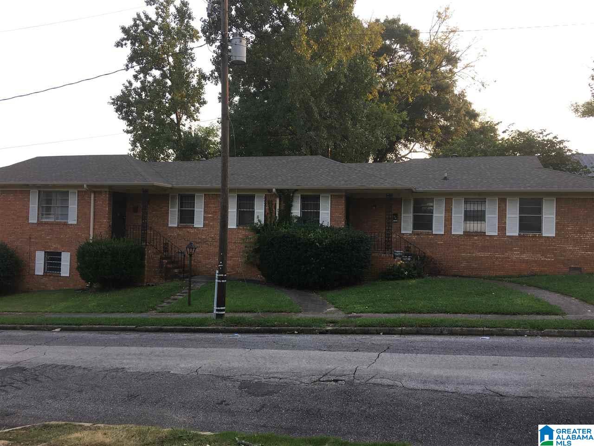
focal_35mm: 29
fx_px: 498
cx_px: 297
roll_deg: -1.3
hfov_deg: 61.7
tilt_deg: +2.3
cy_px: 223
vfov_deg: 48.2
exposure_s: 1/149
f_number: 2.2
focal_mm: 4.15
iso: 25
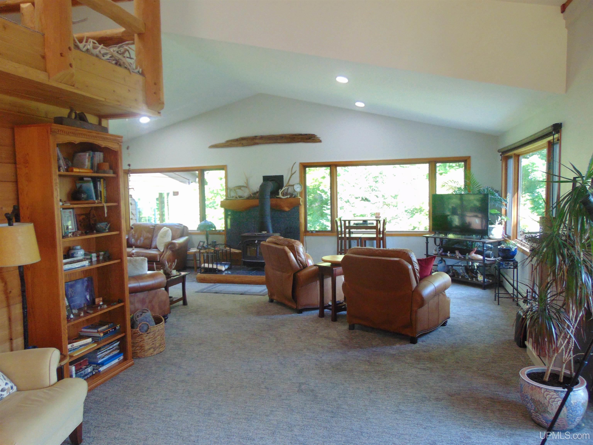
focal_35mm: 25
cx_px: 296
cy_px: 222
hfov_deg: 69.4
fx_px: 428
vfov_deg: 54.9
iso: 250
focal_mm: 4.5
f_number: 3
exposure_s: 1/30
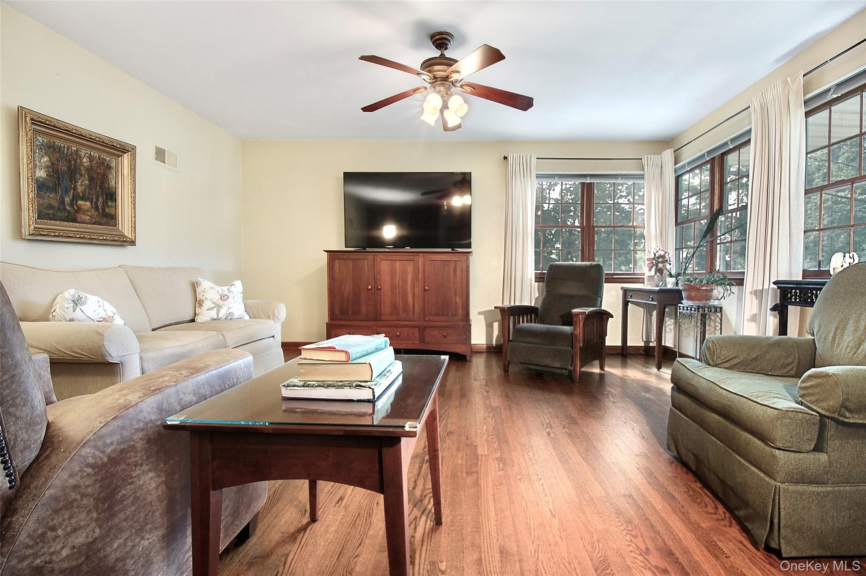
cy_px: 288
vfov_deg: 77.2
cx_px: 433
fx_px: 360
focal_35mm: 15
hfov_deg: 100.4
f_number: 22
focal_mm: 10
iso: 200
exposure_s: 1/20
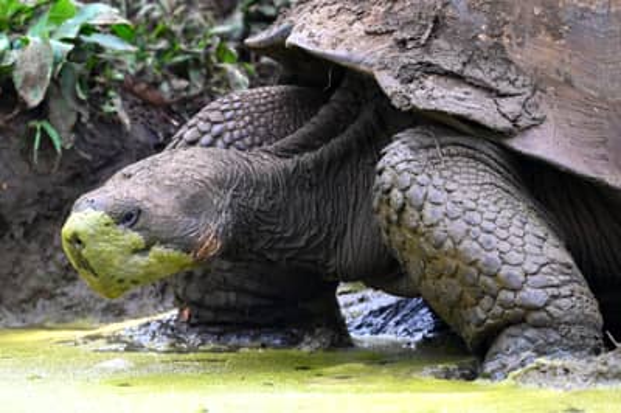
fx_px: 6894
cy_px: 206
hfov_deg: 5.2
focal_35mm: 400
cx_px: 310
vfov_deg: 3.4
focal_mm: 400
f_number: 5.6
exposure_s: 1/60
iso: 100
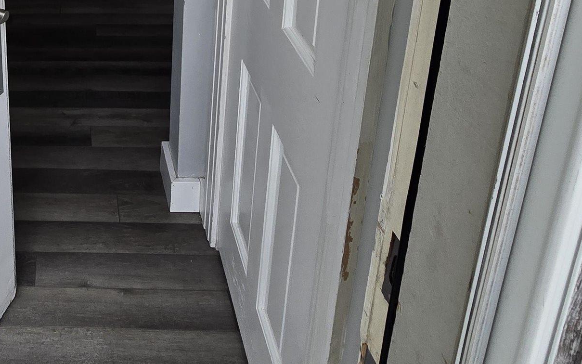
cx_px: 48
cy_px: -125
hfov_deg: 48.8
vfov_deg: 28.7
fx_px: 555
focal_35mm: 35
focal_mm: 2.2
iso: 50
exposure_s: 1/120
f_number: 2.2
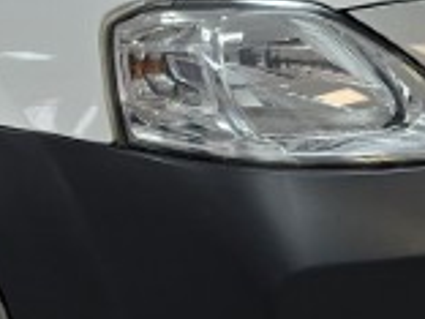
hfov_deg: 16.1
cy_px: 8
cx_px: -74
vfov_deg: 12.4
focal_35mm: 118
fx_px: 1449
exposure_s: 1/100
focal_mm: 6.3
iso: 50
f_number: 1.7
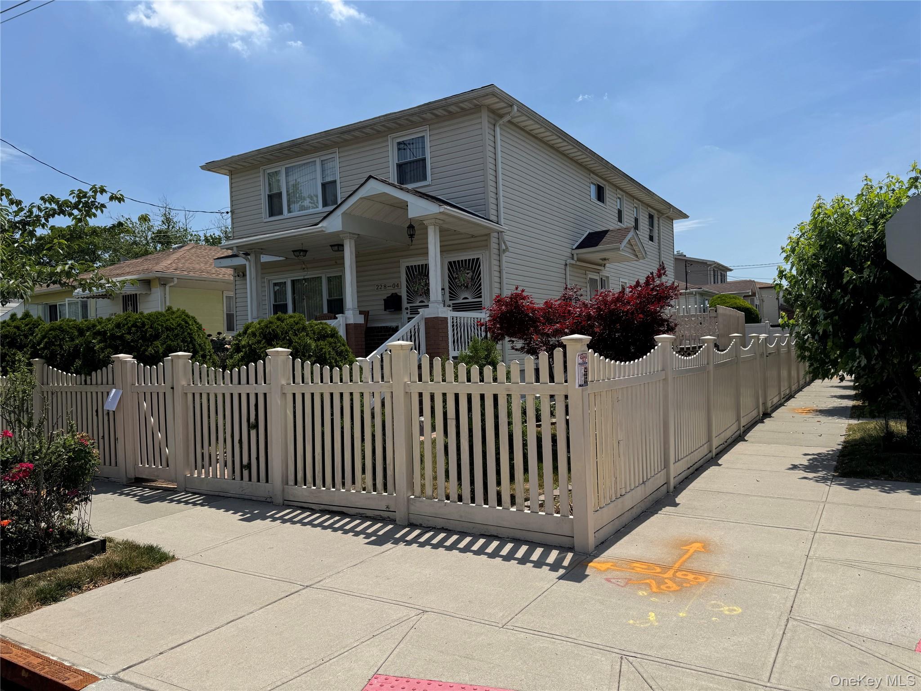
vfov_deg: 56.8
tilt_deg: -0.3
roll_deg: +2.4
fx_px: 639
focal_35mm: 24
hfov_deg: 71.6
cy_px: 346
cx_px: 460
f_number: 1.78
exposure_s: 1/5814
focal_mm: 6.76
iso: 80
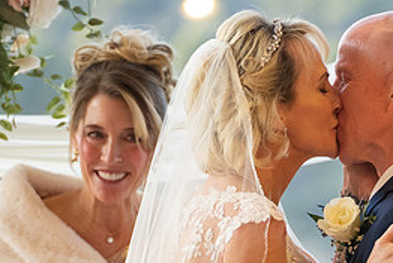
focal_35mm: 373
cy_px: 306
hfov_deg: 5.5
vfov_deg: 3.7
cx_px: 328
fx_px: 4074
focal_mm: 134
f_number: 2.8
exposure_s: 1/320
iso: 1600
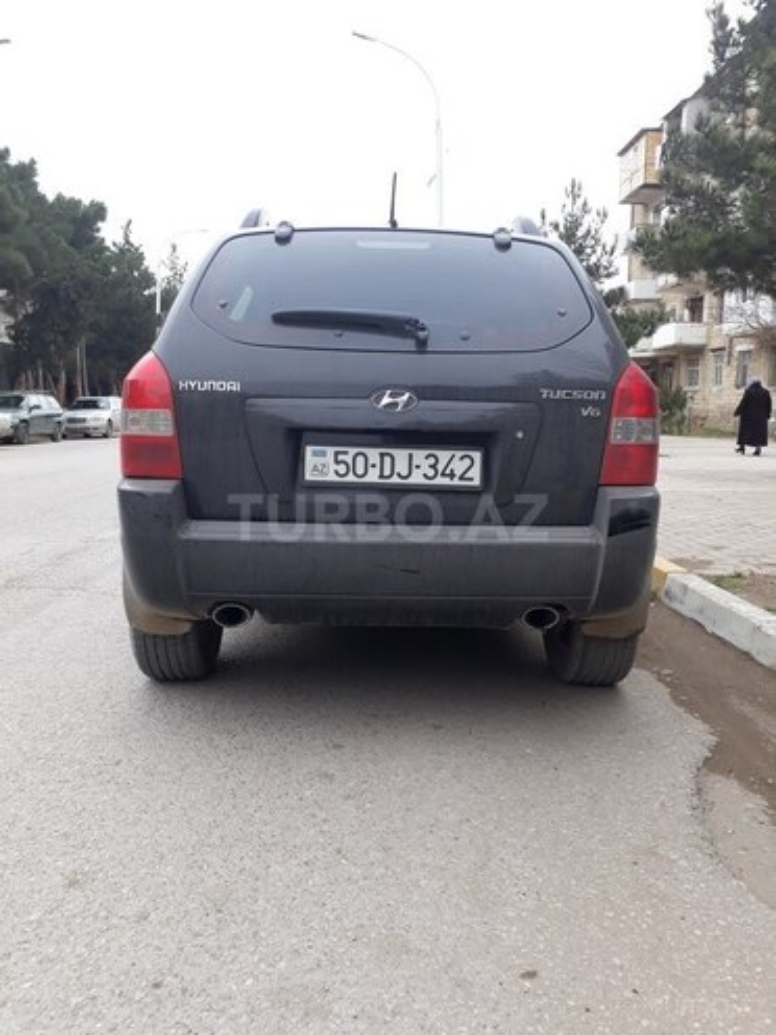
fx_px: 807
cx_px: 388
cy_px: 518
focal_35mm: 27
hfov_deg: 51.4
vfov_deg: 65.3
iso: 40
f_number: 1.9
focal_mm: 3.6
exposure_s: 1/401
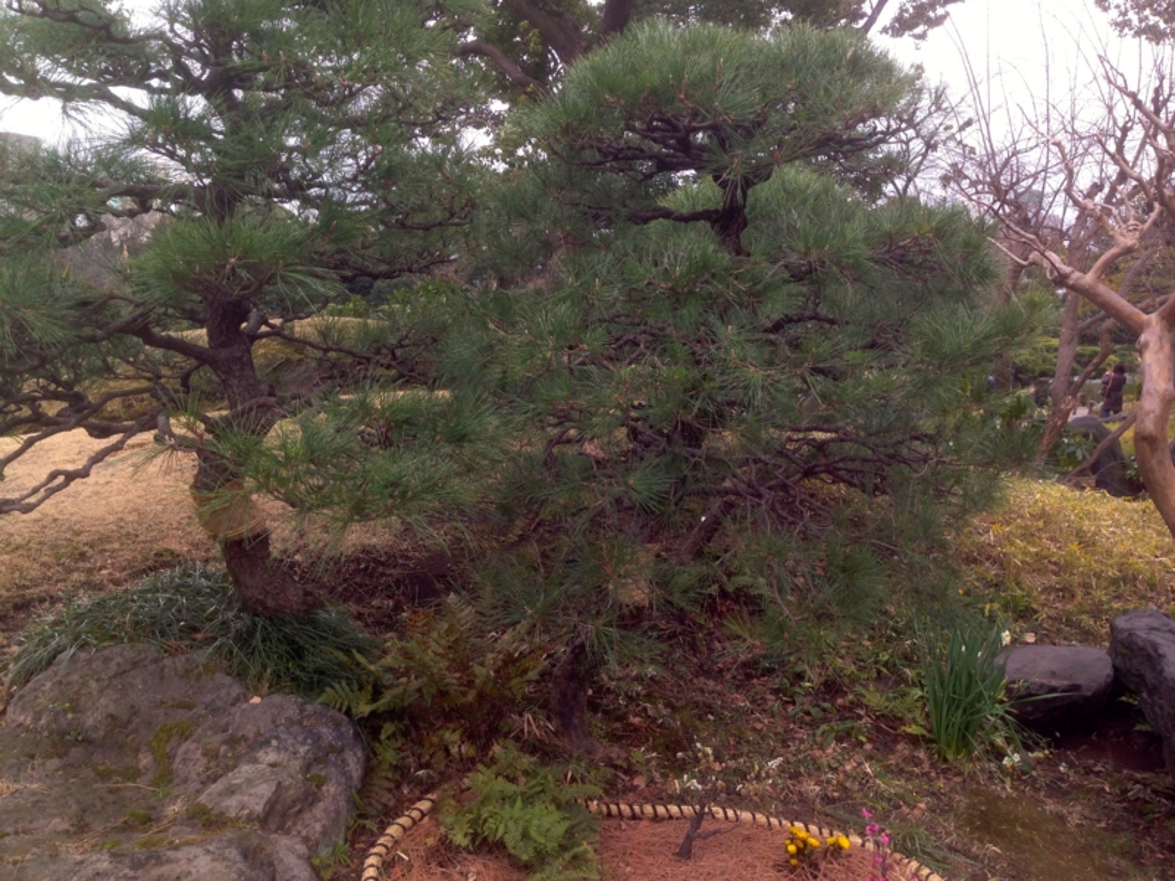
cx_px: 588
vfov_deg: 42.9
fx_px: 1120
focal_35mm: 33
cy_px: 440
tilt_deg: -4.6
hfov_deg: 55.4
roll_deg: -1.1
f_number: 2.4
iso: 50
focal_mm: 4.12
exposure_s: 1/60
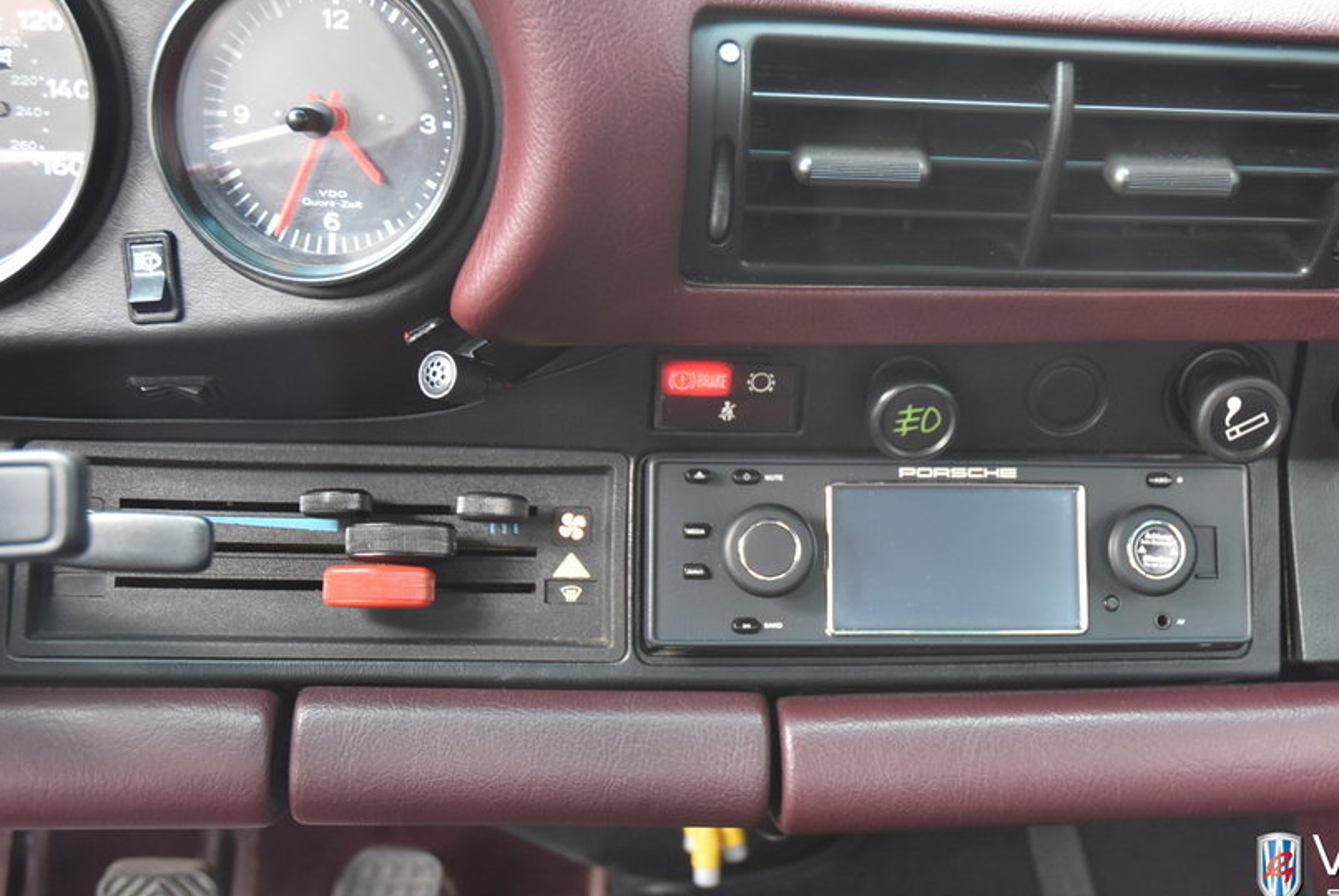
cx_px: 761
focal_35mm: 48
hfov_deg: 41.3
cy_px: 360
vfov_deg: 28.3
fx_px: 1773
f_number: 4
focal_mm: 25
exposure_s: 1/80
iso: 800
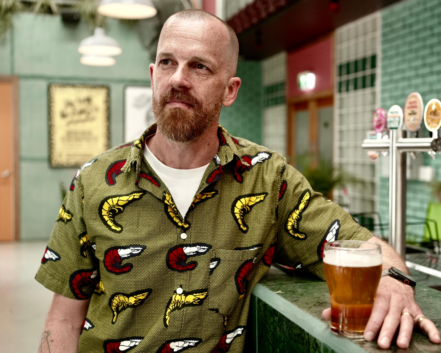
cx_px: 229
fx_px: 522
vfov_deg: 37.3
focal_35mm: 40
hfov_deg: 45.8
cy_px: 175
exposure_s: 1/125
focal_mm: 35
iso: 1250
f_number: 2.8
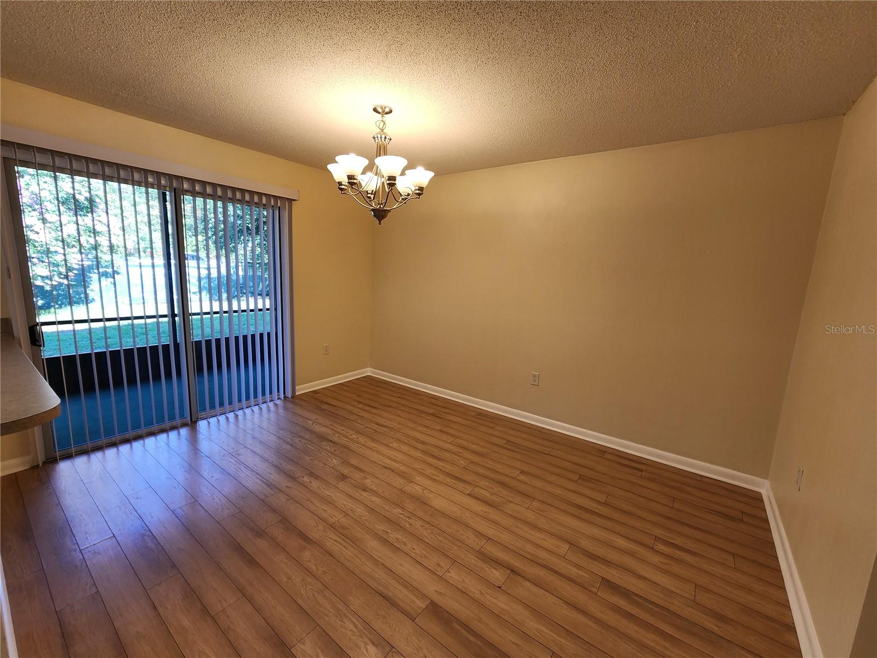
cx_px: 438
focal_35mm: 13
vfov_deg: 89.9
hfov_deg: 106.2
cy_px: 329
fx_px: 329
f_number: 2.2
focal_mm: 2.2
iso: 50
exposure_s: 1/60
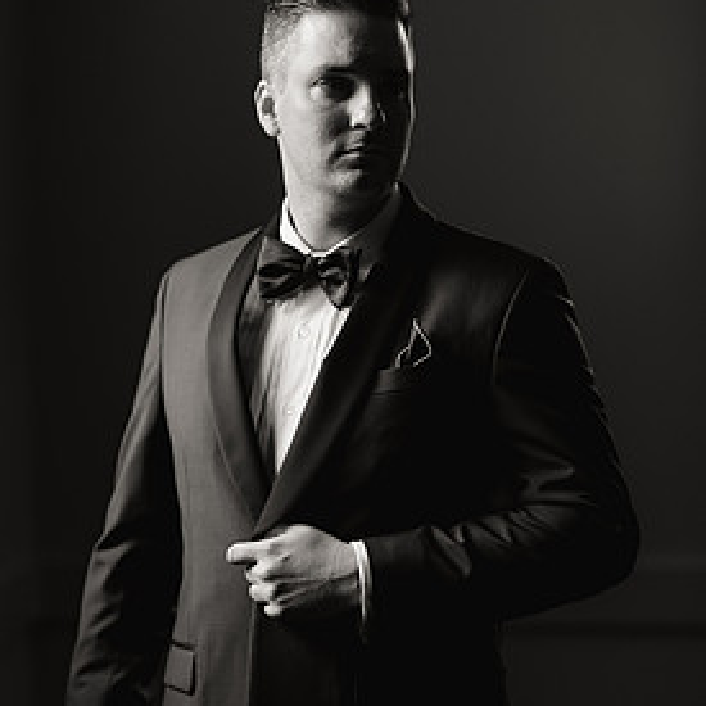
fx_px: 2723
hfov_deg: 14.8
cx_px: 323
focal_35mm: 118
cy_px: 470
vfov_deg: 14.7
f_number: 2.2
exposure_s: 1/125
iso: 400
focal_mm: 85
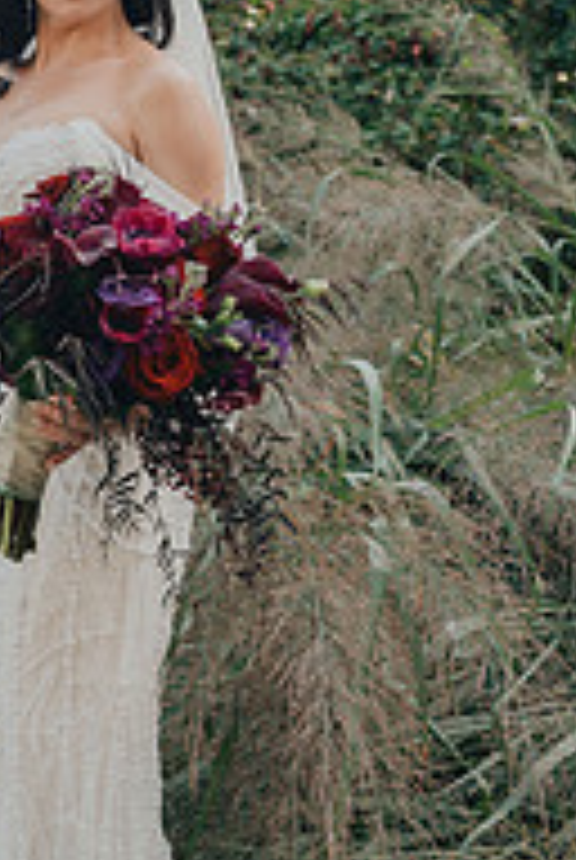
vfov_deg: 21.5
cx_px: 36
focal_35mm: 94
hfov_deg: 14.4
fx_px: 2248
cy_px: 216
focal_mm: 40
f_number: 4
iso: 400
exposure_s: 1/320
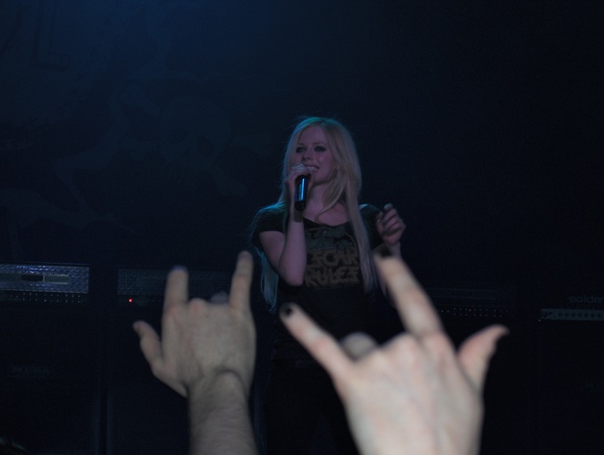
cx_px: 302
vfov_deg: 12.7
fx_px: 2045
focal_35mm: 117
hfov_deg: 16.8
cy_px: 228
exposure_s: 1/125
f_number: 4.9
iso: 100
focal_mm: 24
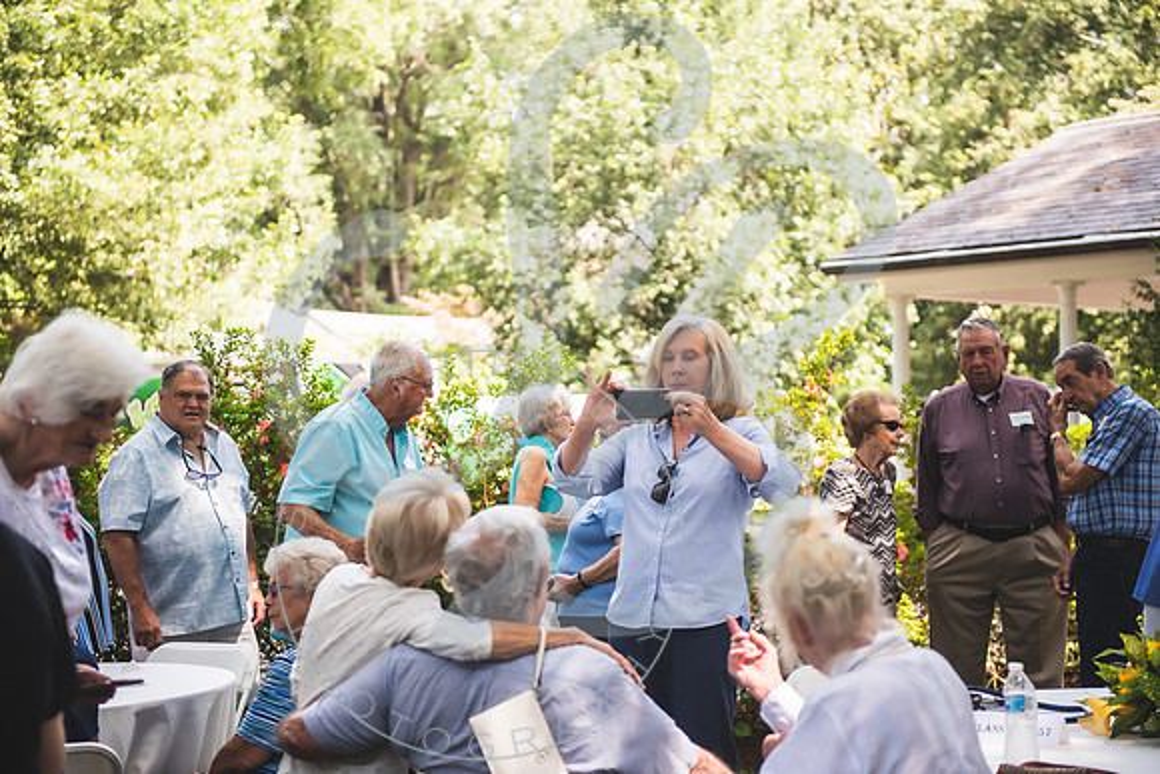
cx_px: 580
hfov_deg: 28.8
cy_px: 387
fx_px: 2256
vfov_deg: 19.5
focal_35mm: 70
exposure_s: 1/400
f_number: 2.8
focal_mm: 70
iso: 200
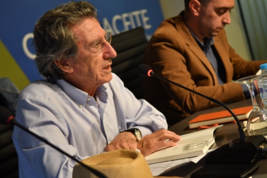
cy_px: 89
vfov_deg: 18.9
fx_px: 534
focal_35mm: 72
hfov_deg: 28.1
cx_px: 134
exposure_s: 1/60
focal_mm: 48
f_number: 2.8
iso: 1000
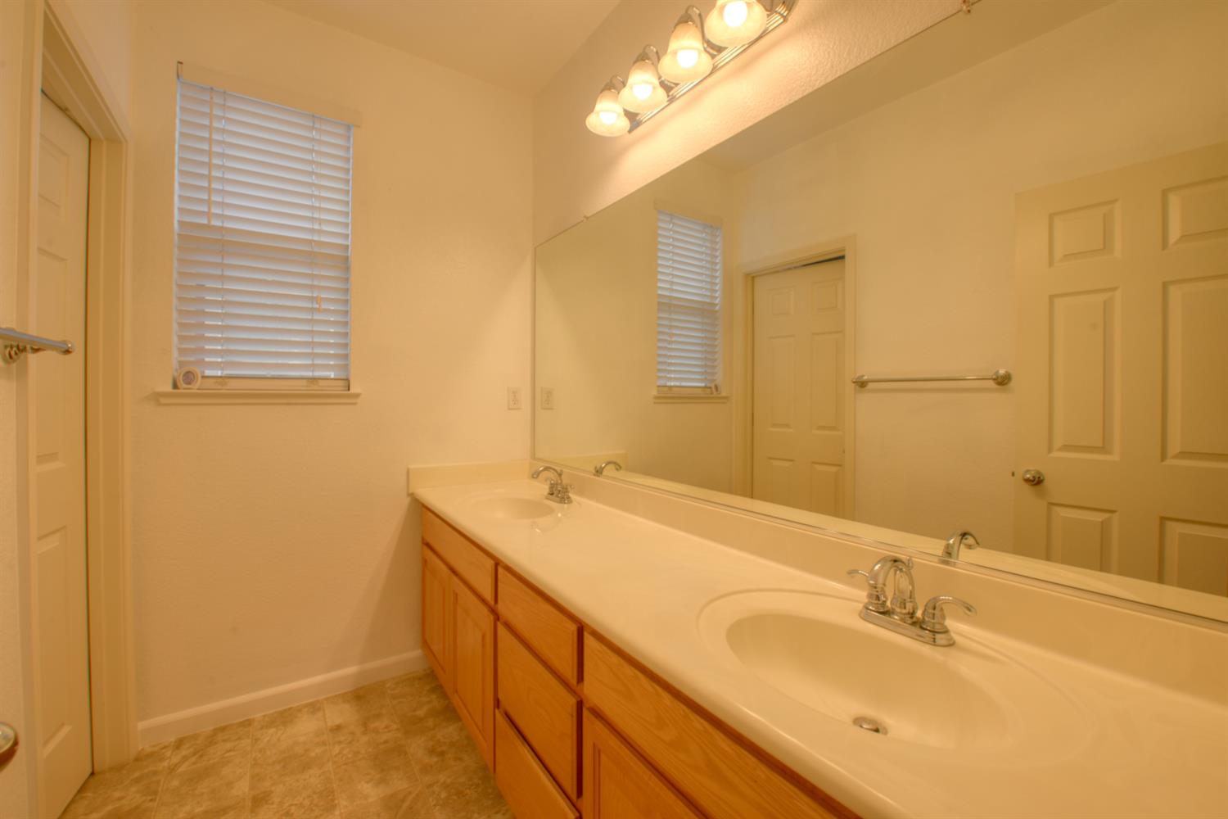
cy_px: 410
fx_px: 478
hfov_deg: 104.3
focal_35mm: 14
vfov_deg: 81.2
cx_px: 614
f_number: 10
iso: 400
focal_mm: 14
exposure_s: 1/50
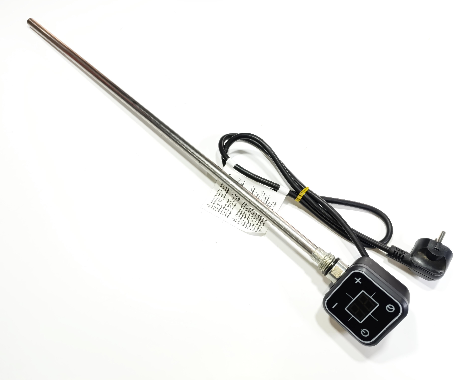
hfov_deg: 70.3
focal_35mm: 24
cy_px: 190
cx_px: 234
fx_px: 337
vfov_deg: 58.8
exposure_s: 1/100
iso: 500
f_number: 1.6
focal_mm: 6.14
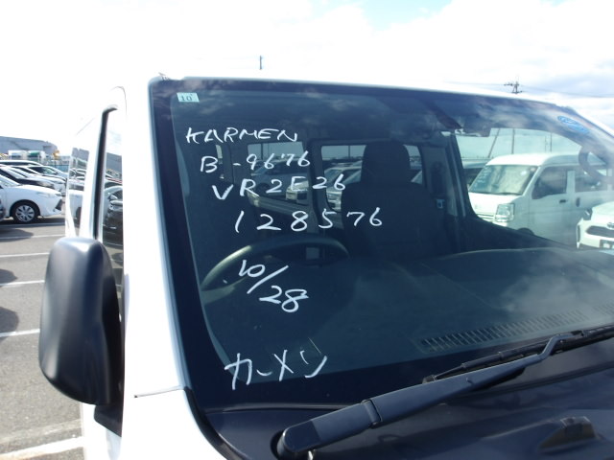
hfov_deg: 65.3
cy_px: 230
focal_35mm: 27
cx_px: 307
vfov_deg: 51.4
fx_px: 479
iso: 119
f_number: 10.4
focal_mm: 4.9
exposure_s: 1/60
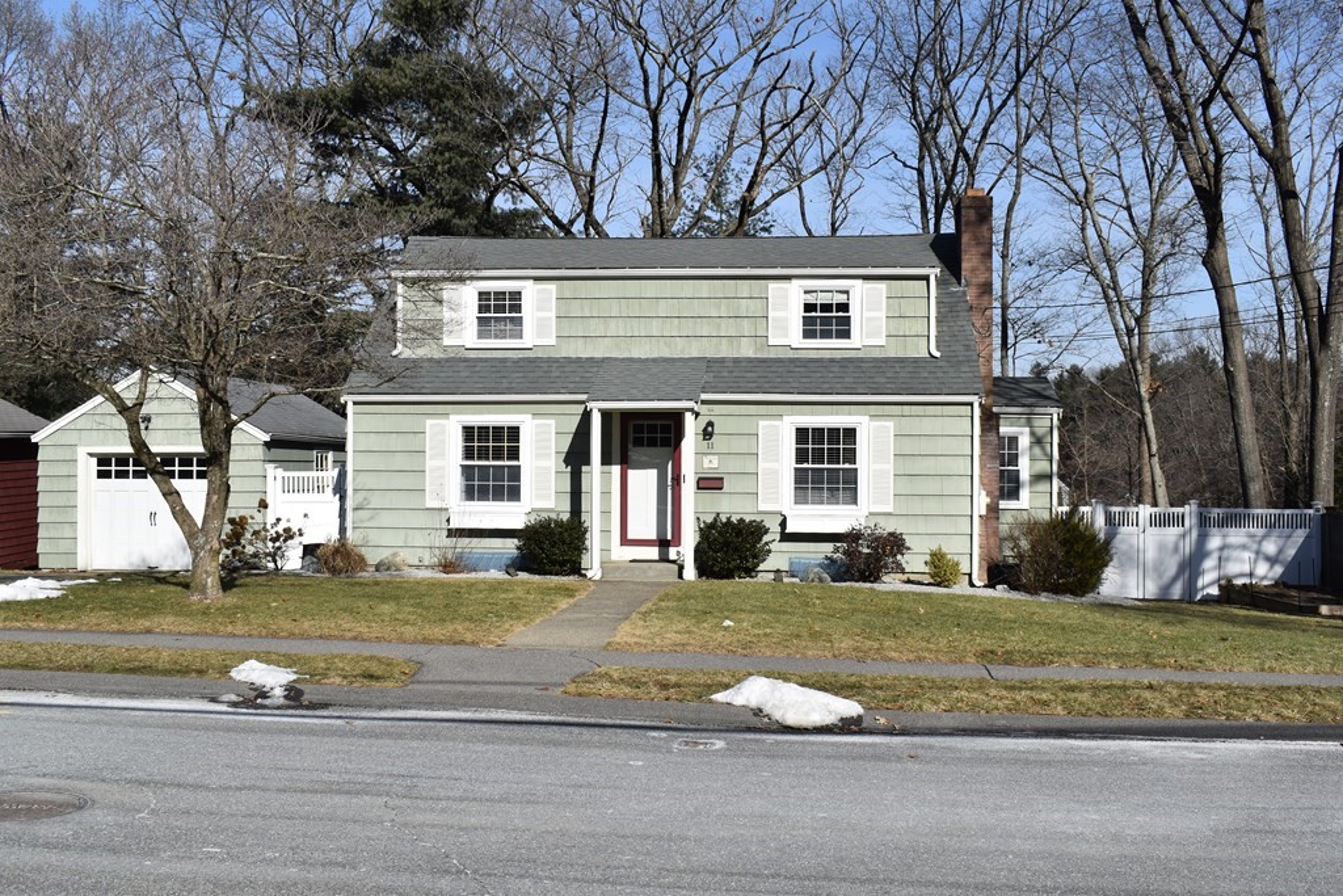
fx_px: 1343
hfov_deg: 53.1
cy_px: 448
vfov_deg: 36.9
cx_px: 672
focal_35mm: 36
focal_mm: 24
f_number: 10
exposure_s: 1/400
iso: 100
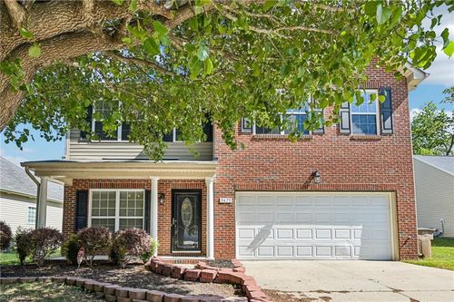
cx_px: 227
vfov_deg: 61.9
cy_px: 151
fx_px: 252
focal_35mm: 20
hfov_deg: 84.0
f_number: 9
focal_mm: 20
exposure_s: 1/320
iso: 200
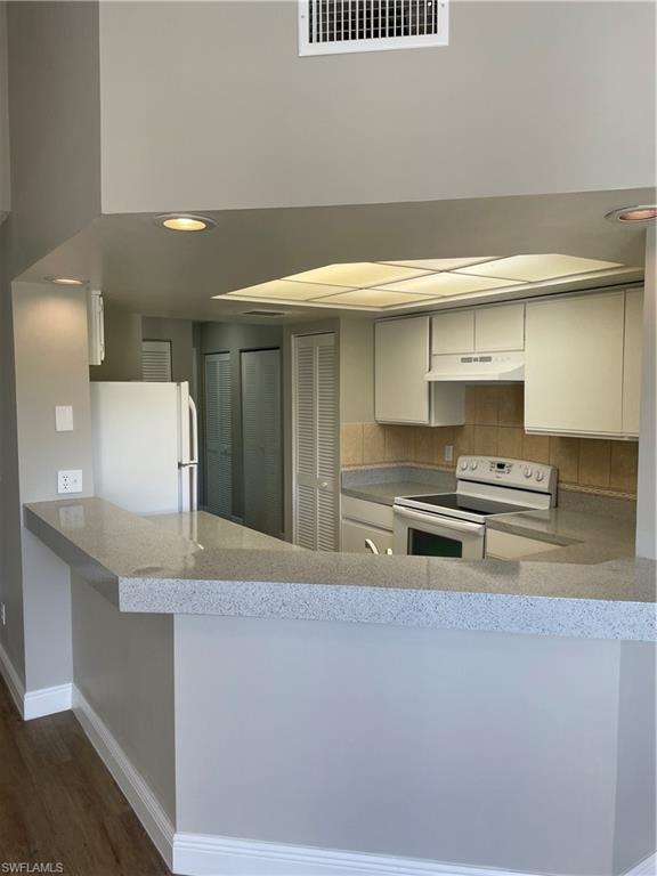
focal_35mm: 26
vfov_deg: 67.3
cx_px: 328
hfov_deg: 53.1
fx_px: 658
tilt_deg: -3.3
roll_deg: +0.7
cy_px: 438
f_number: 1.6
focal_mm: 4.2
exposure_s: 1/120
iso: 40
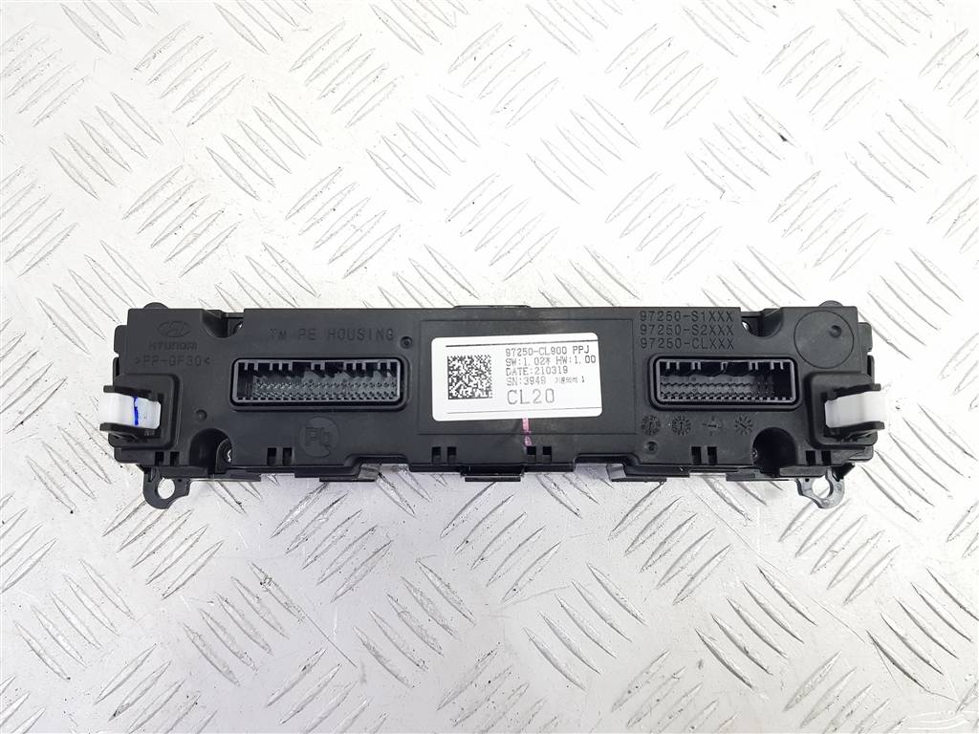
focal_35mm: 26
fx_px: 735
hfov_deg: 67.3
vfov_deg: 53.1
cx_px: 490
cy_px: 367
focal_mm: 4.2
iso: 200
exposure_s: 1/100
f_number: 1.7
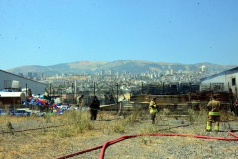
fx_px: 291
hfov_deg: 44.4
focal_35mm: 44
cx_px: 109
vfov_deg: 30.5
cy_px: 86
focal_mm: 40
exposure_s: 1/1600
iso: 5000
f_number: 20
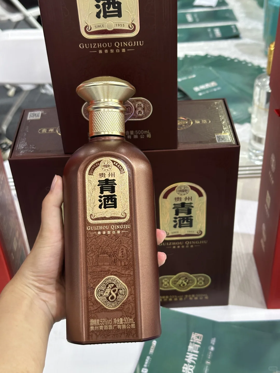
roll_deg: +3.0
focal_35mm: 48
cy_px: 186
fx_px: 518
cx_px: 140
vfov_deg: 39.7
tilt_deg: -36.3
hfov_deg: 30.3
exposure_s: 1/50
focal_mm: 6.86
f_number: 1.78
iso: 200
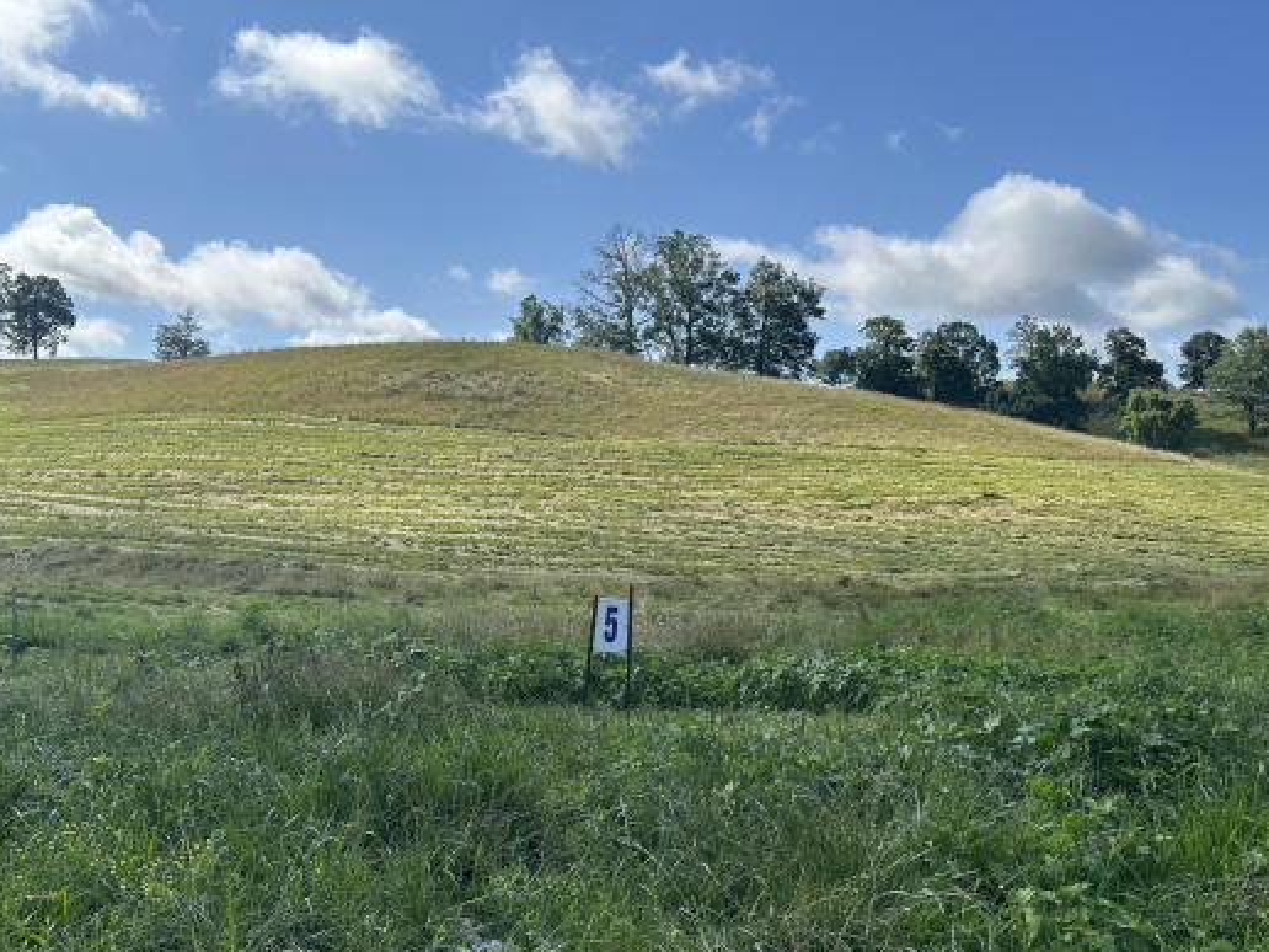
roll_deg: +1.1
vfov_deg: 45.4
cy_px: 534
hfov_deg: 58.2
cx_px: 574
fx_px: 1136
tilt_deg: +0.2
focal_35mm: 31
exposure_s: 1/4762
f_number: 1.78
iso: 80
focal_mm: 6.86
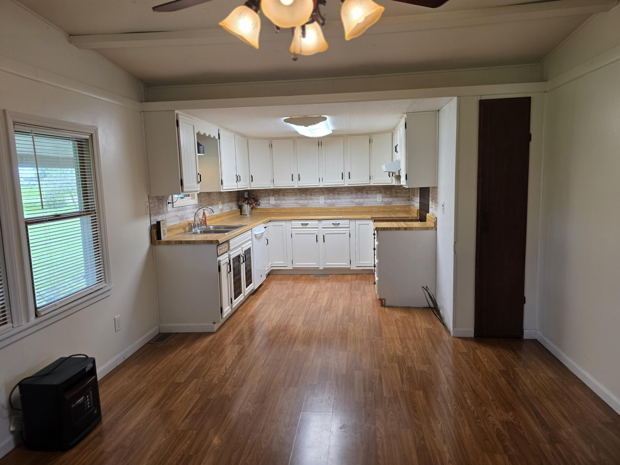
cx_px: 310
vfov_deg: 58.9
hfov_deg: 73.9
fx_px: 412
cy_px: 232
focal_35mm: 23
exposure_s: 1/120
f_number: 1.7
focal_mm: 6.3
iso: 160
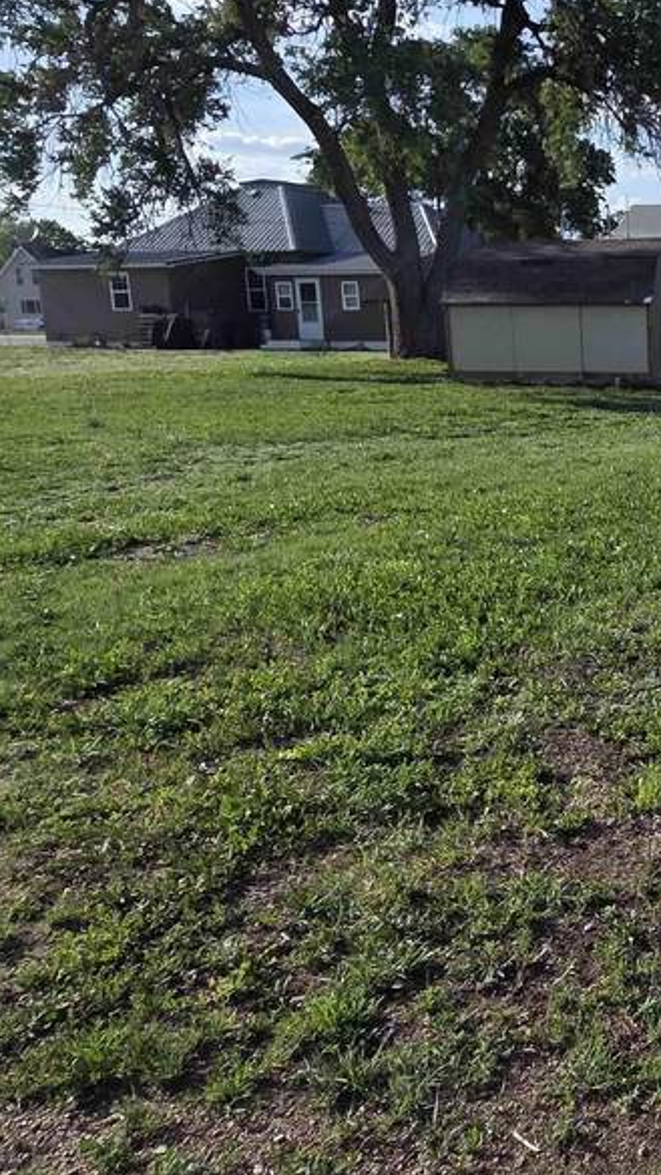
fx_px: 966
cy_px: 474
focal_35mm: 31
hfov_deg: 28.7
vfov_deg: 62.1
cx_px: 914
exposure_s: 1/2145
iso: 50
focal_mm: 2.2
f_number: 2.2
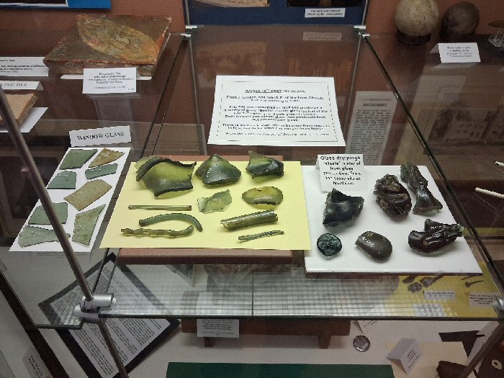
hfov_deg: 65.3
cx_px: 252
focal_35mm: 27
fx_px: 393
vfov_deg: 51.4
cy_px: 189
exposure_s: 1/100
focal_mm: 4
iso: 400
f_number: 1.8
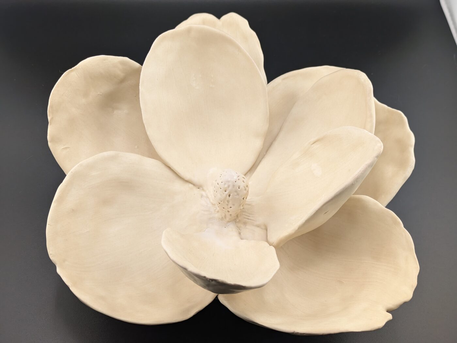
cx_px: 228
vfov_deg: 28.6
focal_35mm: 51
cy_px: 172
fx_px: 674
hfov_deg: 37.5
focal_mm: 5.43
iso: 89
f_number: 1.89
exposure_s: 1/291
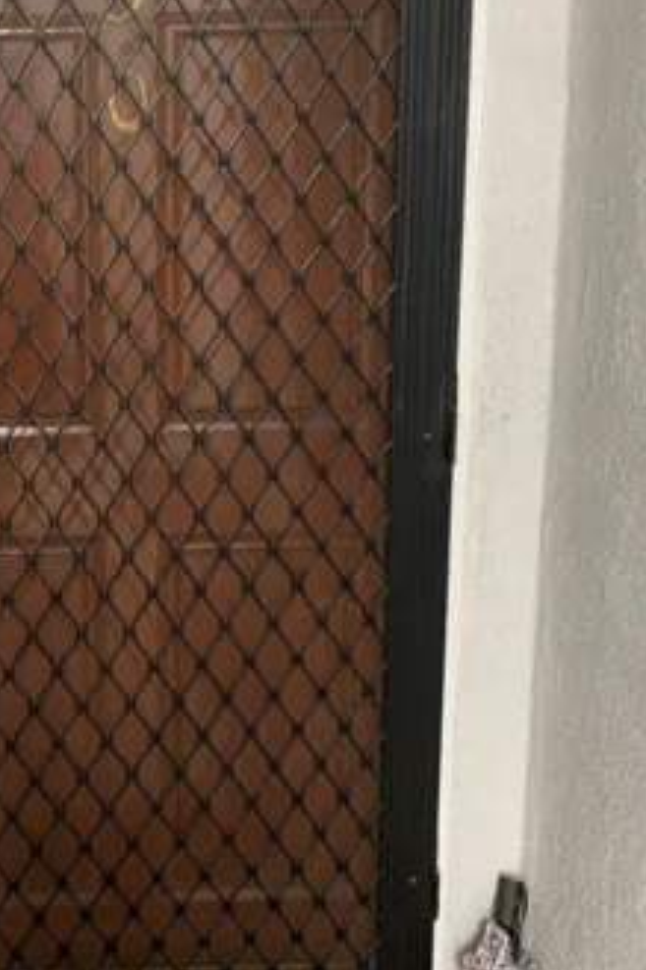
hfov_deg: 28.1
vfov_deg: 42.3
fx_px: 1239
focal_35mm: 46
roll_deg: +1.0
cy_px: 339
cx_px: 68
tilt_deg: -11.2
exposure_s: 1/60
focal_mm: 4.25
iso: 200
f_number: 1.8
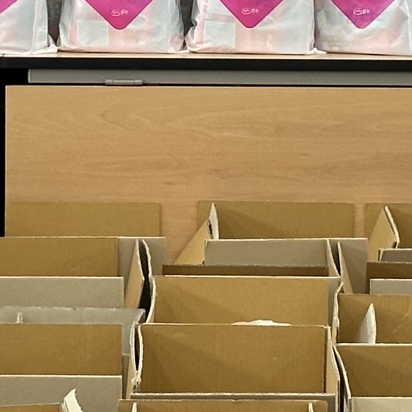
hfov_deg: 7.1
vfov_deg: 7.1
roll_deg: +0.0
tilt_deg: -5.2
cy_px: -26
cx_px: 288
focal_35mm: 246
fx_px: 3313
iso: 100
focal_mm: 6.86
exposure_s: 1/60
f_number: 1.78
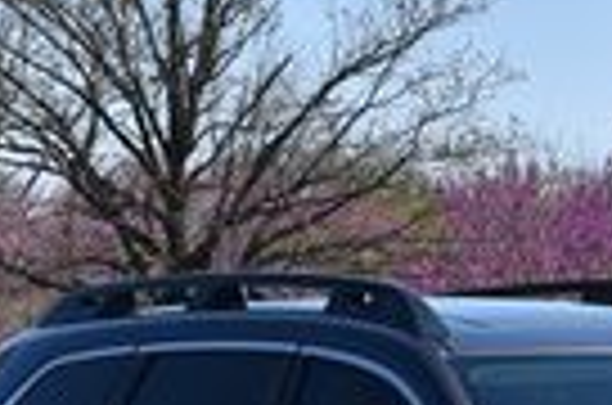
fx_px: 4325
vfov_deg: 5.3
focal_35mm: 255
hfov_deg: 7.9
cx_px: 968
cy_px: 533
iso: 100
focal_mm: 36
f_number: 9
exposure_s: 1/320
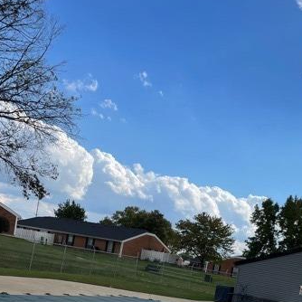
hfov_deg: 38.3
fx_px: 434
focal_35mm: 44
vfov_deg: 35.6
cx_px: 169
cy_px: 282
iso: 32
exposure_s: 1/4132
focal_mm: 4.2
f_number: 1.6
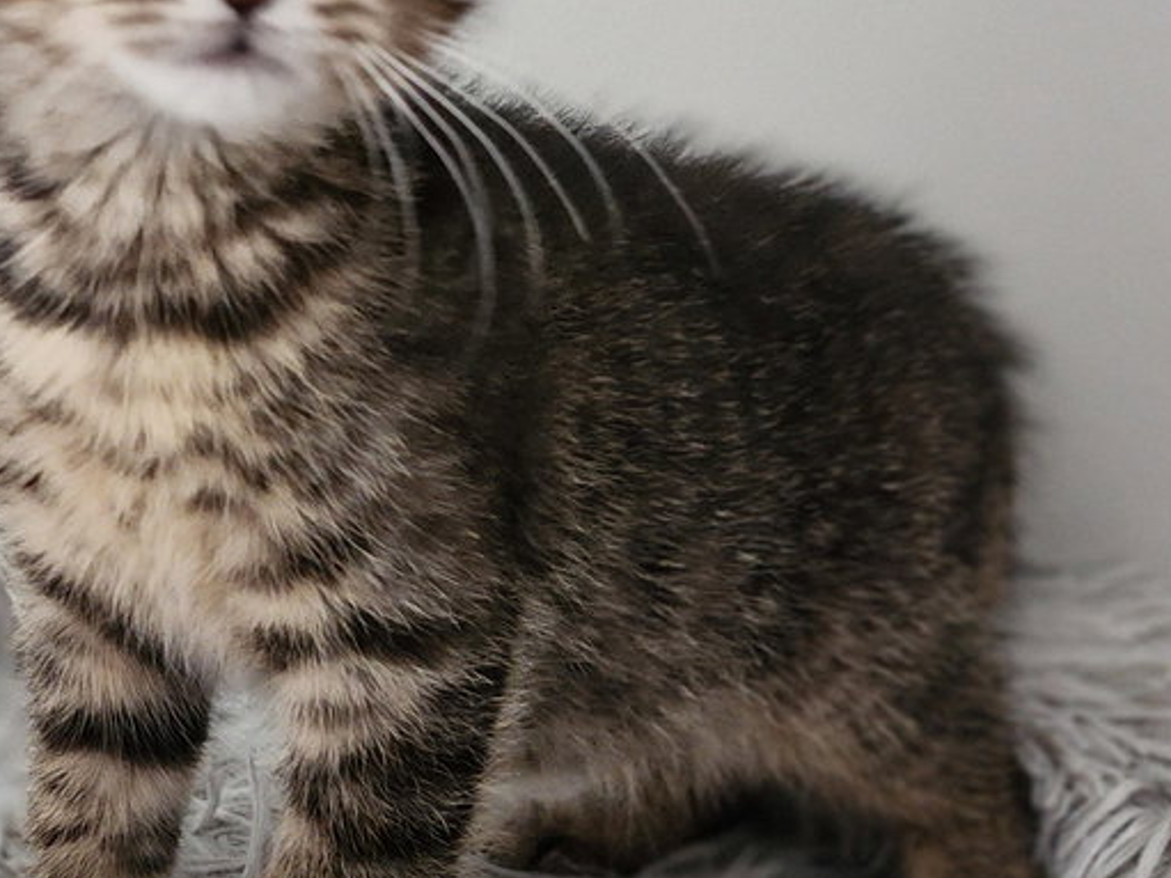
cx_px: 25
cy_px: 397
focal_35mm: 72
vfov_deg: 20.4
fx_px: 2435
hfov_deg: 25.8
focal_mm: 6.4
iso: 500
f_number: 1.8
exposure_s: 1/20
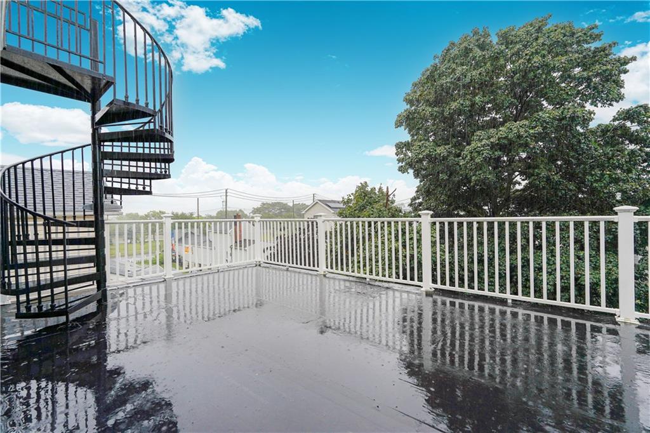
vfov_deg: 73.7
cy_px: 216
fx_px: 289
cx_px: 325
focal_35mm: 16
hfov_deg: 96.8
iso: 100
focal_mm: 16
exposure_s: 1/60
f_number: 5.6
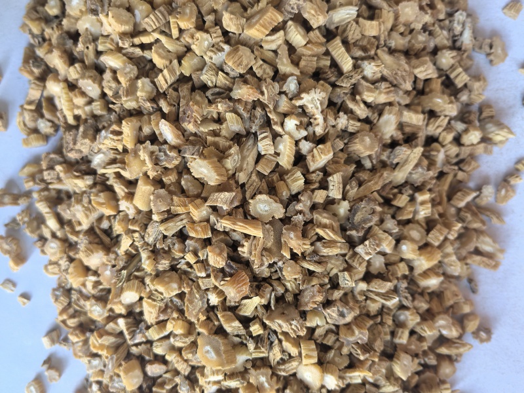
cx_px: 262
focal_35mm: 27
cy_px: 196
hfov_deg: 65.3
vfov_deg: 51.4
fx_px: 409
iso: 160
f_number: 2
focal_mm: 5.75
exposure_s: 1/100
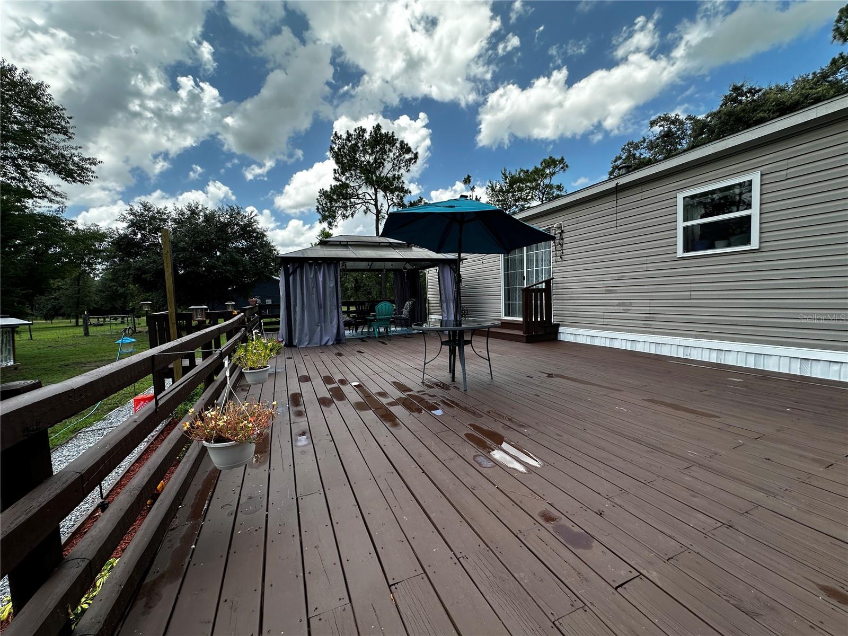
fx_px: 343
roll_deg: +2.1
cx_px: 424
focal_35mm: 14
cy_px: 318
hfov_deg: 102.1
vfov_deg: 85.7
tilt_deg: -3.0
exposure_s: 1/622
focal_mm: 2.22
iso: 40
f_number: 2.2
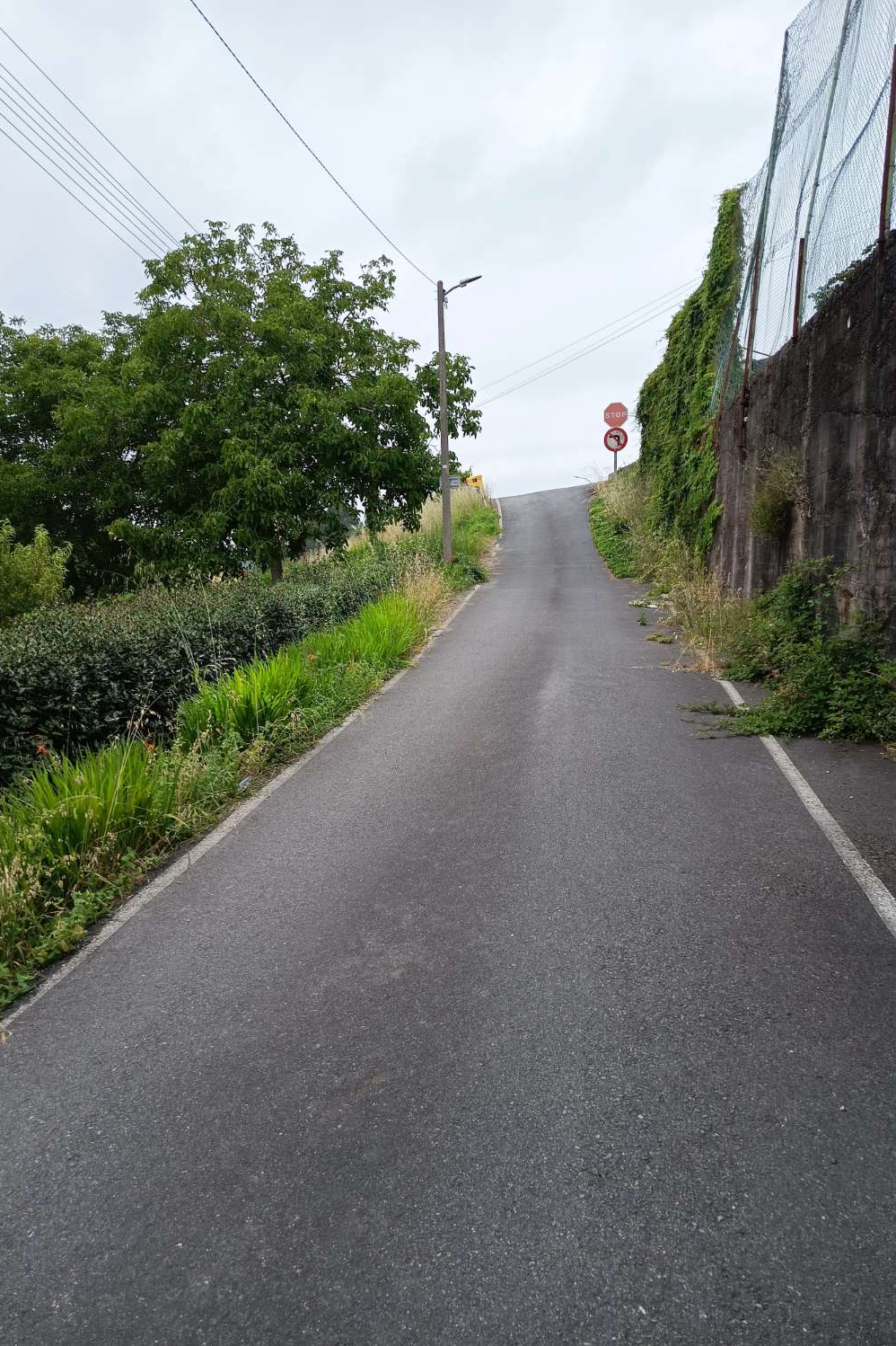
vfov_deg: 71.5
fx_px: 934
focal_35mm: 25
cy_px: 673
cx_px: 430
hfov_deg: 51.3
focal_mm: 5.24
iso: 50
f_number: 1.7
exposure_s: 1/391
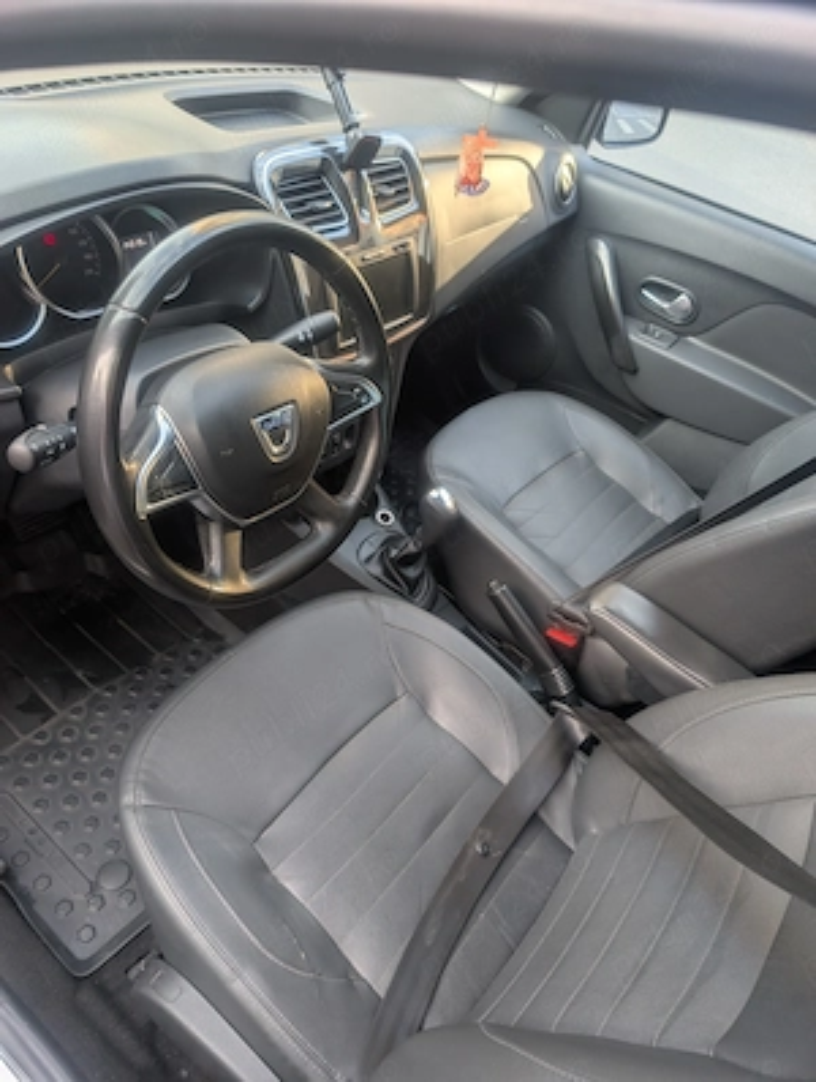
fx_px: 752
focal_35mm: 24
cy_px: 541
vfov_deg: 71.5
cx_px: 408
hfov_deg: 57.0
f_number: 1.68
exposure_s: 1/23.8
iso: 22
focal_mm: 6.9
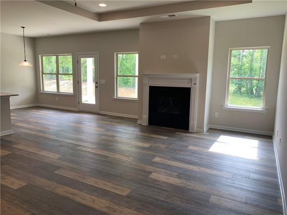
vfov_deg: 53.1
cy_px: 108
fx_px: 216
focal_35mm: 26
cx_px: 144
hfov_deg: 67.3
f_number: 1.8
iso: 40
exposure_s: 1/120
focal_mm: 4.25
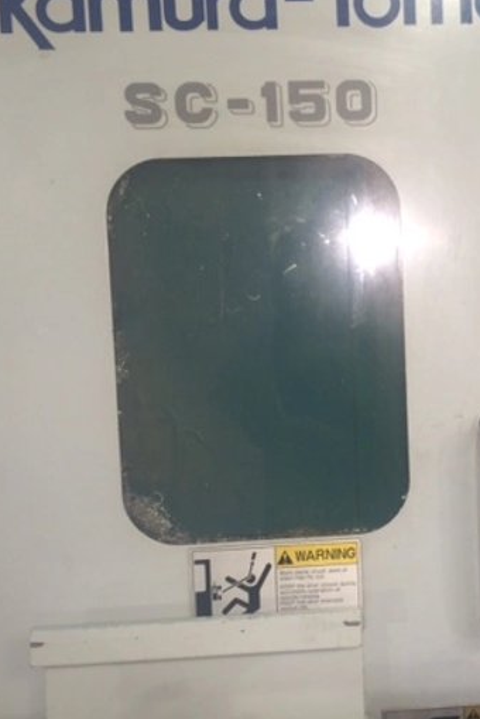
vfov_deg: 40.2
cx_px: 443
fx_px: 979
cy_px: 308
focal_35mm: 49
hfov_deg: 26.5
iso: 40
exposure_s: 1/30
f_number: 2.2
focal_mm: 4.12
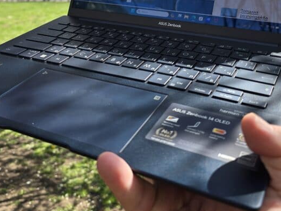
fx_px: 366
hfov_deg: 41.9
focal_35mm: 45
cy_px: 8
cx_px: 161
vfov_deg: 30.3
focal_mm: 6.3
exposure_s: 1/231
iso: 12
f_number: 1.7
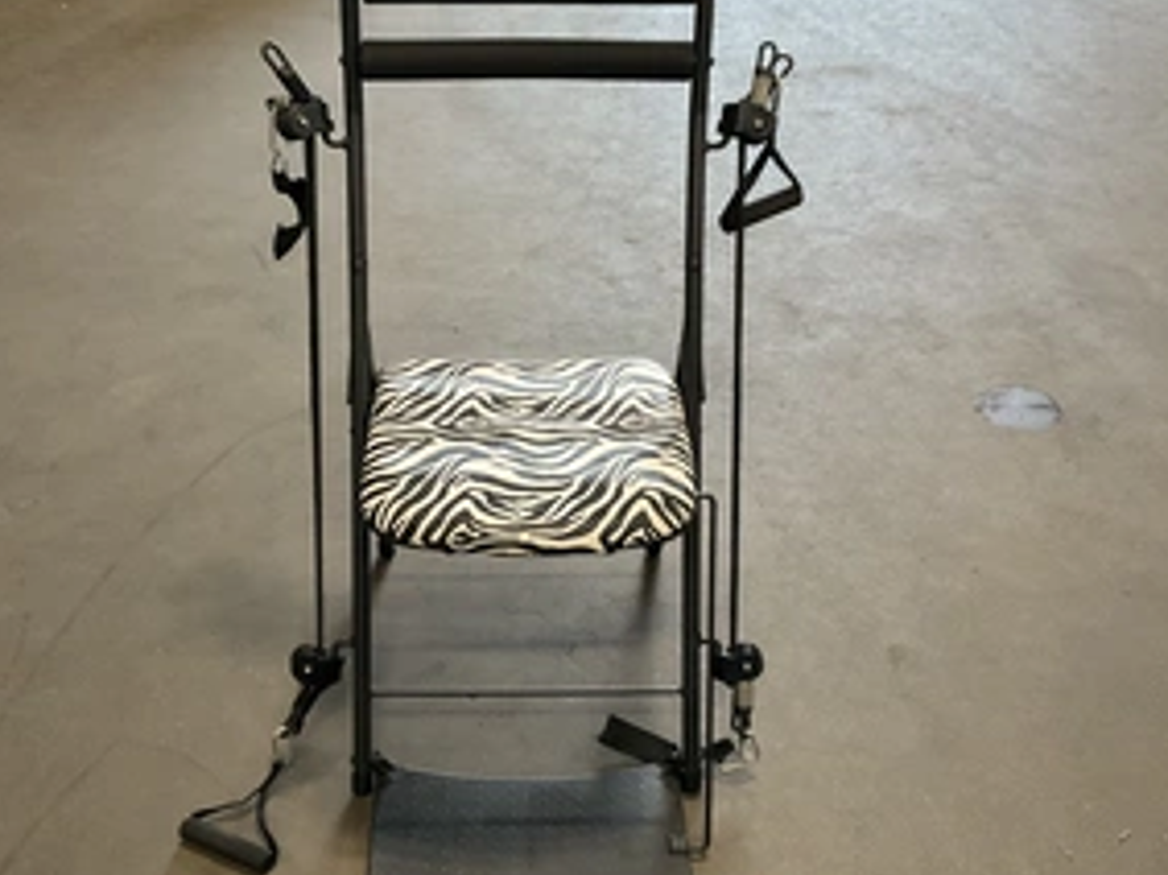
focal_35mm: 41
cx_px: 520
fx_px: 1383
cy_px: 433
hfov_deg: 45.7
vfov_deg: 35.1
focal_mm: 3
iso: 200
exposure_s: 1/60
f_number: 1.8
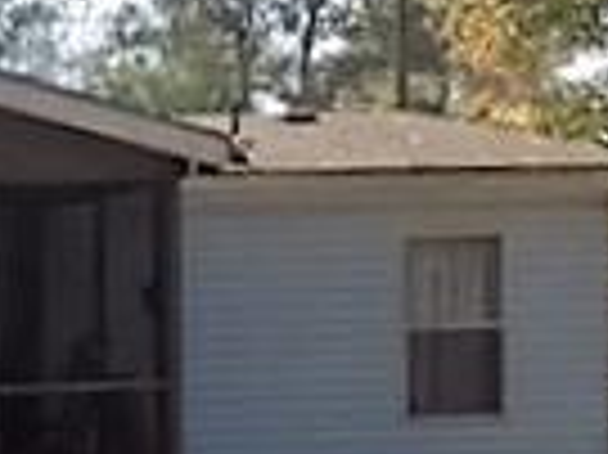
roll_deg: +2.5
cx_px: -718
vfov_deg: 11.0
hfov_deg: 12.6
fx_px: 2316
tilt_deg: -0.7
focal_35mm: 132
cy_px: 528
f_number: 2.2
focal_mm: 4.15
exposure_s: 1/879
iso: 32
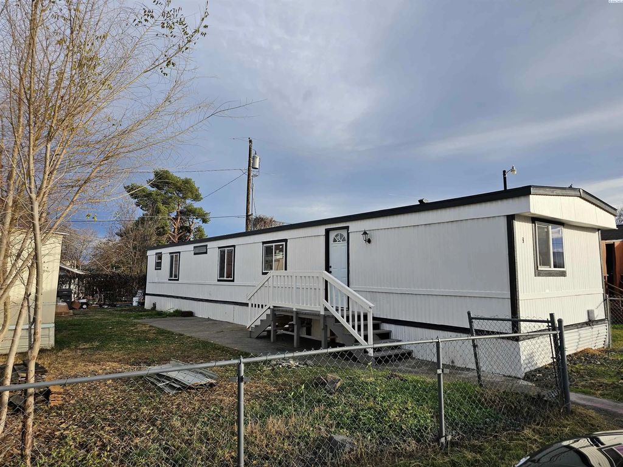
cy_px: 234
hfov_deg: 73.9
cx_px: 312
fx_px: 414
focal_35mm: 23
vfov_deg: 58.9
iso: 10
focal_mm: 6.3
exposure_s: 1/385
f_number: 1.7
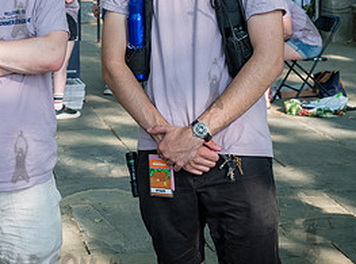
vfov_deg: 15.6
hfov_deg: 21.0
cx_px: 39
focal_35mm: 92
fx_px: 942
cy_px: -2
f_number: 4.5
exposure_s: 1/160
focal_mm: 36
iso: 160
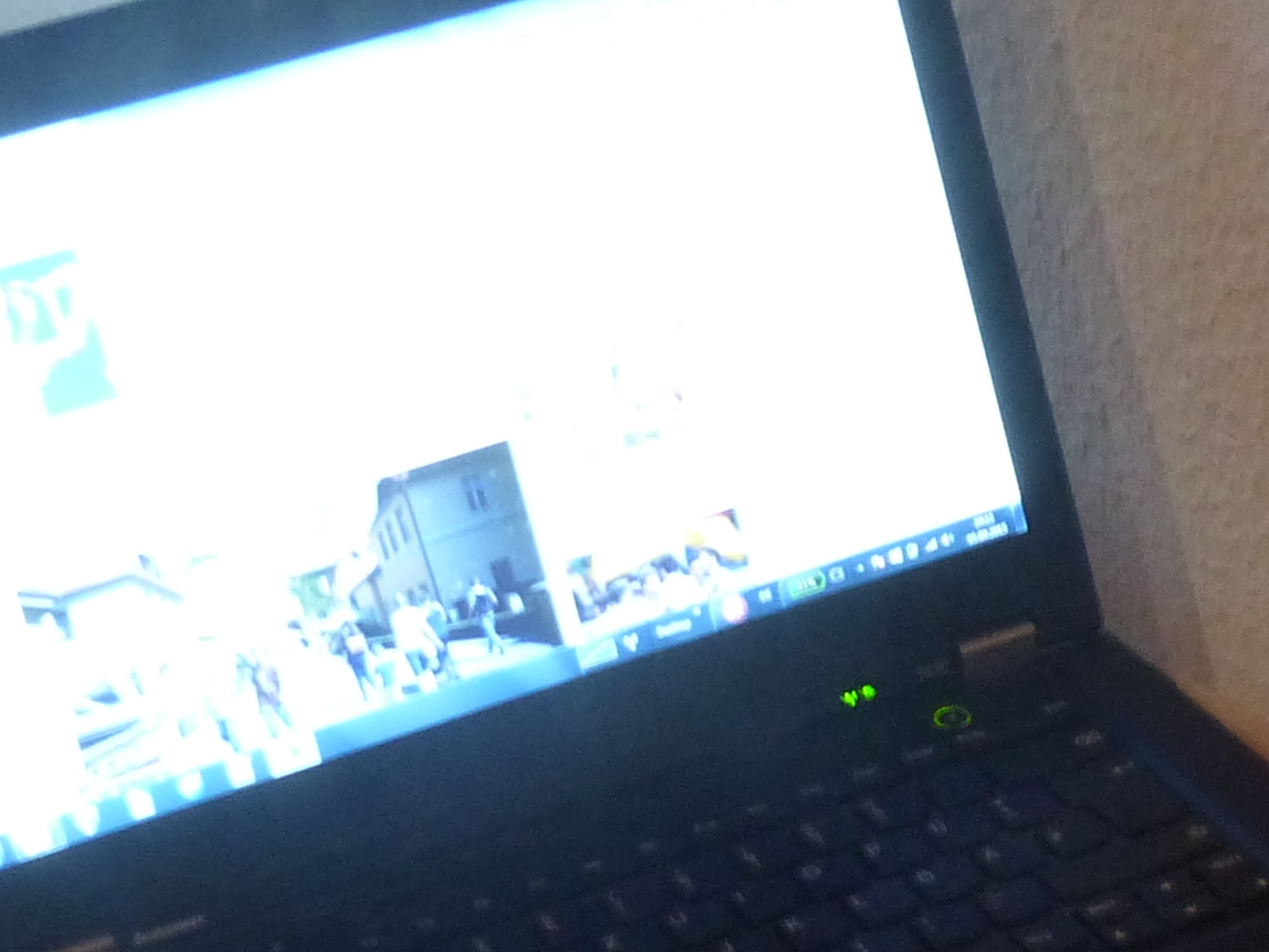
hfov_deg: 17.0
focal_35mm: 115
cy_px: 1016
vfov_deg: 12.7
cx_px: 926
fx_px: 4216
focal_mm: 5.9
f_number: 2.8
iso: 400
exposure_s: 1/15
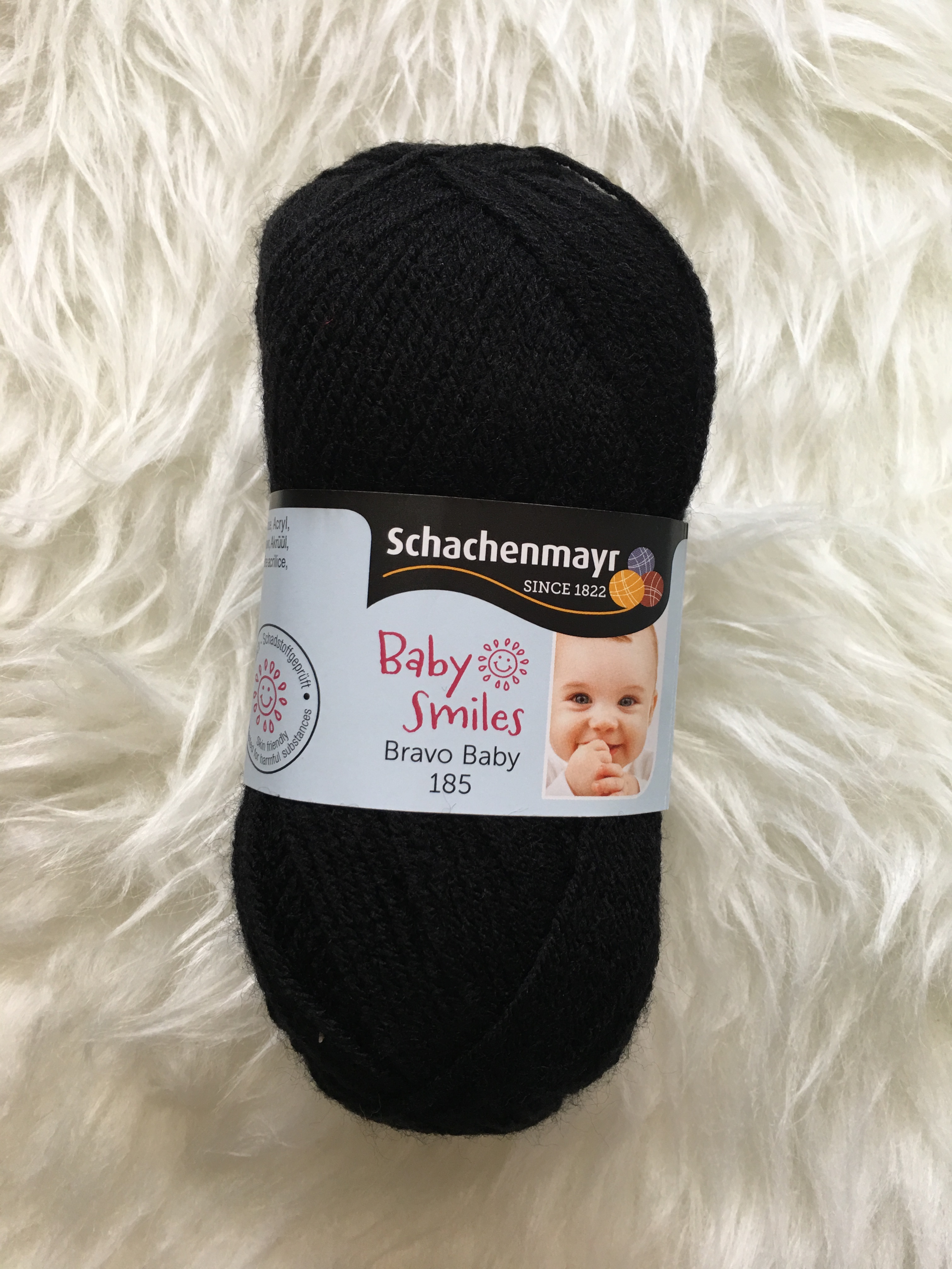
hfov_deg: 48.2
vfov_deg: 61.7
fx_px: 1063
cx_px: 476
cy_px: 634
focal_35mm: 29
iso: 40
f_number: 2.2
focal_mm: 4.15
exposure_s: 1/17
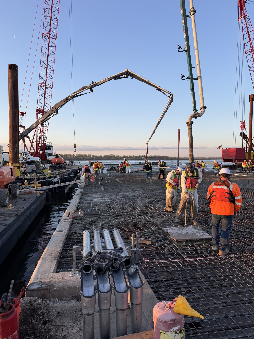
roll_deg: +0.8
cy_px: 170
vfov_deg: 71.6
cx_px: 127
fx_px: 235
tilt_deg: +0.8
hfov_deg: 56.8
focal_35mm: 24
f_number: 1.78
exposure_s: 1/920
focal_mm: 6.76
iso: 80
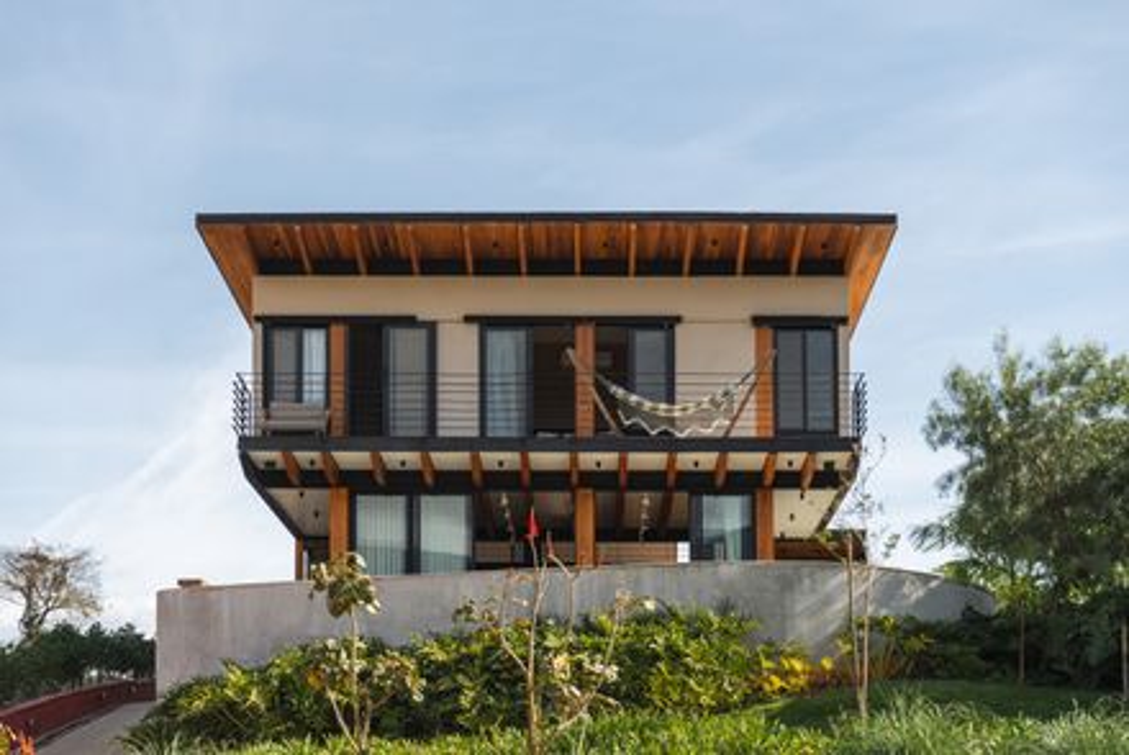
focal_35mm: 70
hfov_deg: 28.8
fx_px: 2197
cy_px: 378
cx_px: 564
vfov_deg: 19.5
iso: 100
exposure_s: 1/100
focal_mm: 70
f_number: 10
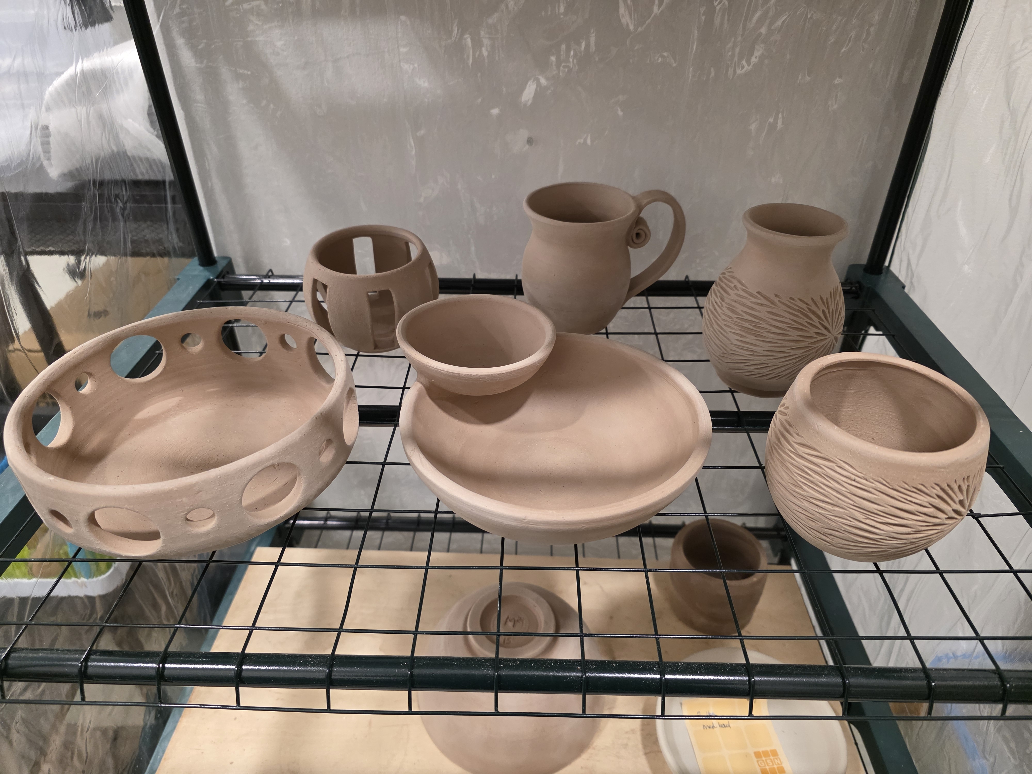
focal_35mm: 23
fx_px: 686
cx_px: 516
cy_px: 387
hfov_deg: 73.9
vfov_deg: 58.9
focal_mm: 6.3
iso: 800
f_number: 1.7
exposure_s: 1/120
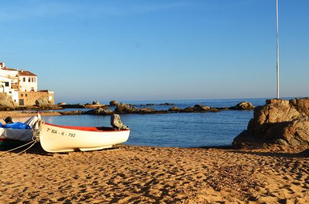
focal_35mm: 44
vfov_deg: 30.2
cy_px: 72
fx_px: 377
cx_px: 120
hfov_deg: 44.3
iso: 320
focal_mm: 18
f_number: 10
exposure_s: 1/250
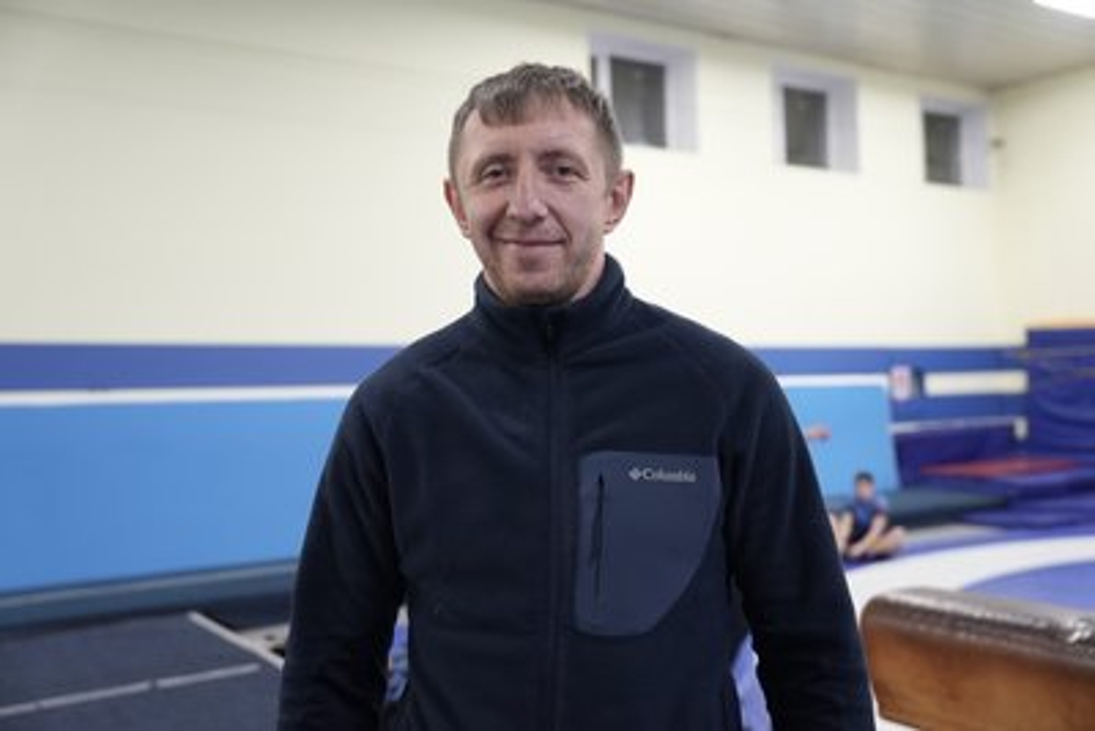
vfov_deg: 37.9
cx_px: 548
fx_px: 1065
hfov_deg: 54.4
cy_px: 366
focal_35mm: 35
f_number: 2.8
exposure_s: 1/100
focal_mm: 35
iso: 3200
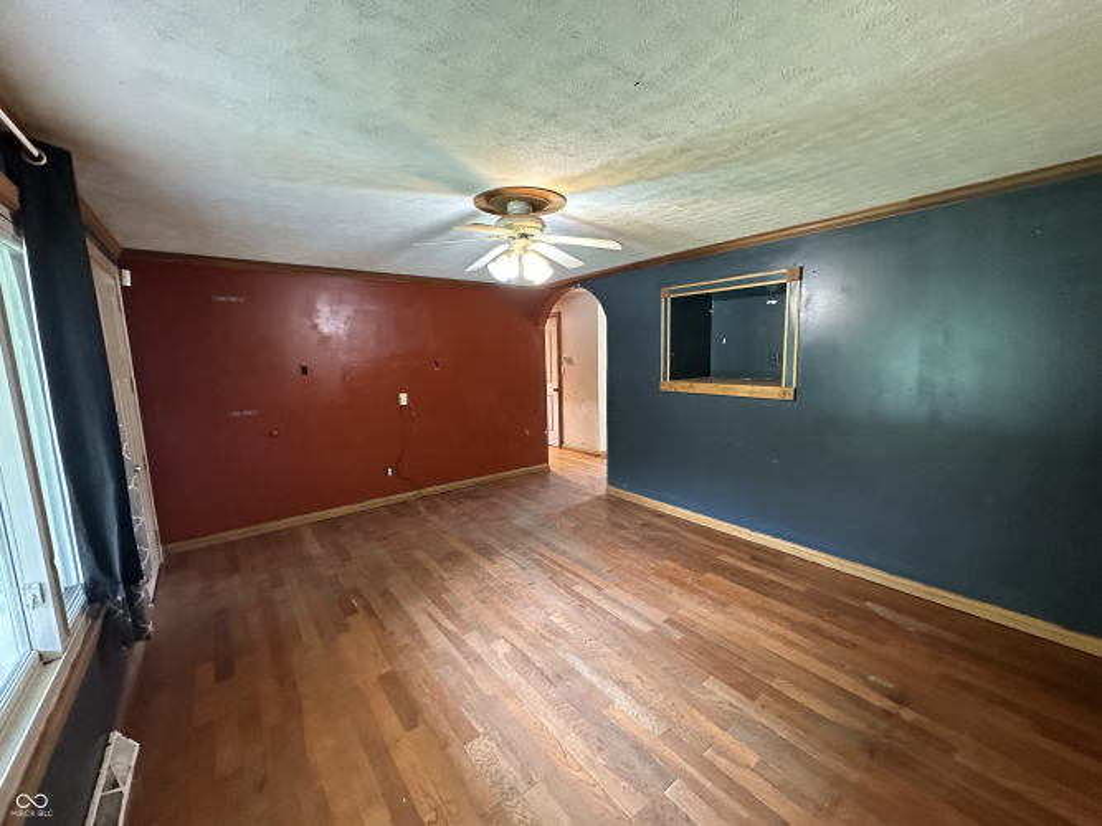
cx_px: 551
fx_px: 446
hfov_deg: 102.1
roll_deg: +0.0
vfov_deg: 85.7
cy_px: 413
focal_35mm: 14
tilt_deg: -7.7
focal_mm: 2.22
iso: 1000
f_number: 2.2
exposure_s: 1/60
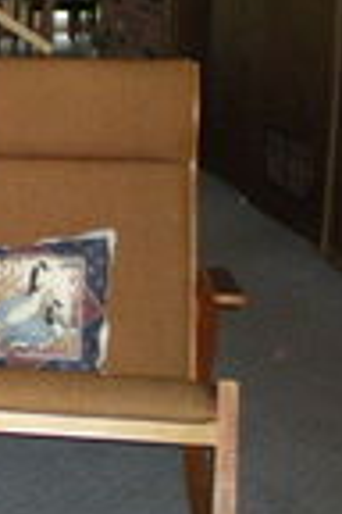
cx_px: -192
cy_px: 164
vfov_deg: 20.1
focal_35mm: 101
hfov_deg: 12.8
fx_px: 1439
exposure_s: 1/60
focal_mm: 6.3
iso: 562
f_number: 3.1
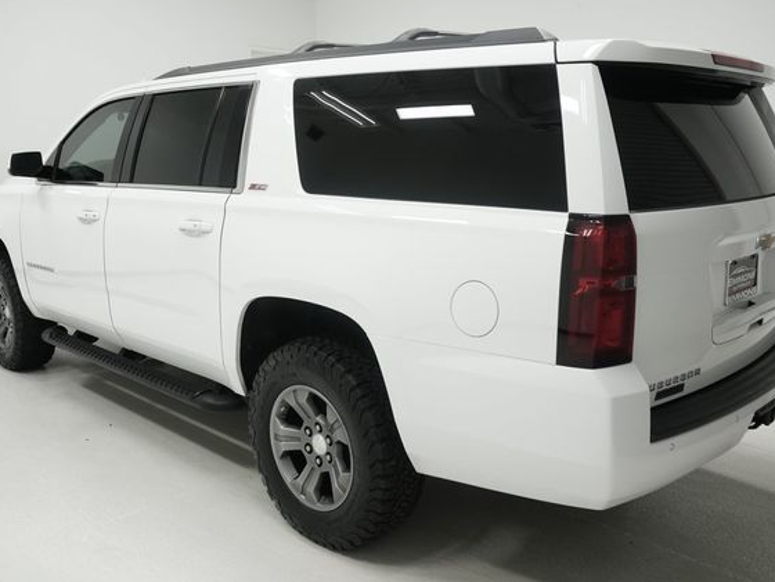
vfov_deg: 42.9
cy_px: 288
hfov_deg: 55.4
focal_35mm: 33
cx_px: 392
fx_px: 739
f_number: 5.6
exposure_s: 1/200
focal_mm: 20
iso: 640
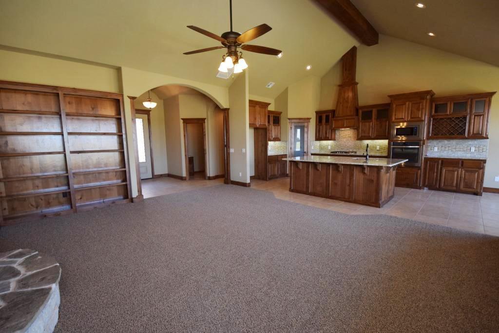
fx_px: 208
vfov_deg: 77.3
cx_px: 250
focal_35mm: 15
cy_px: 166
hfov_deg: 100.4
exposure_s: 1/125
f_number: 5.6
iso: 800
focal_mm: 10
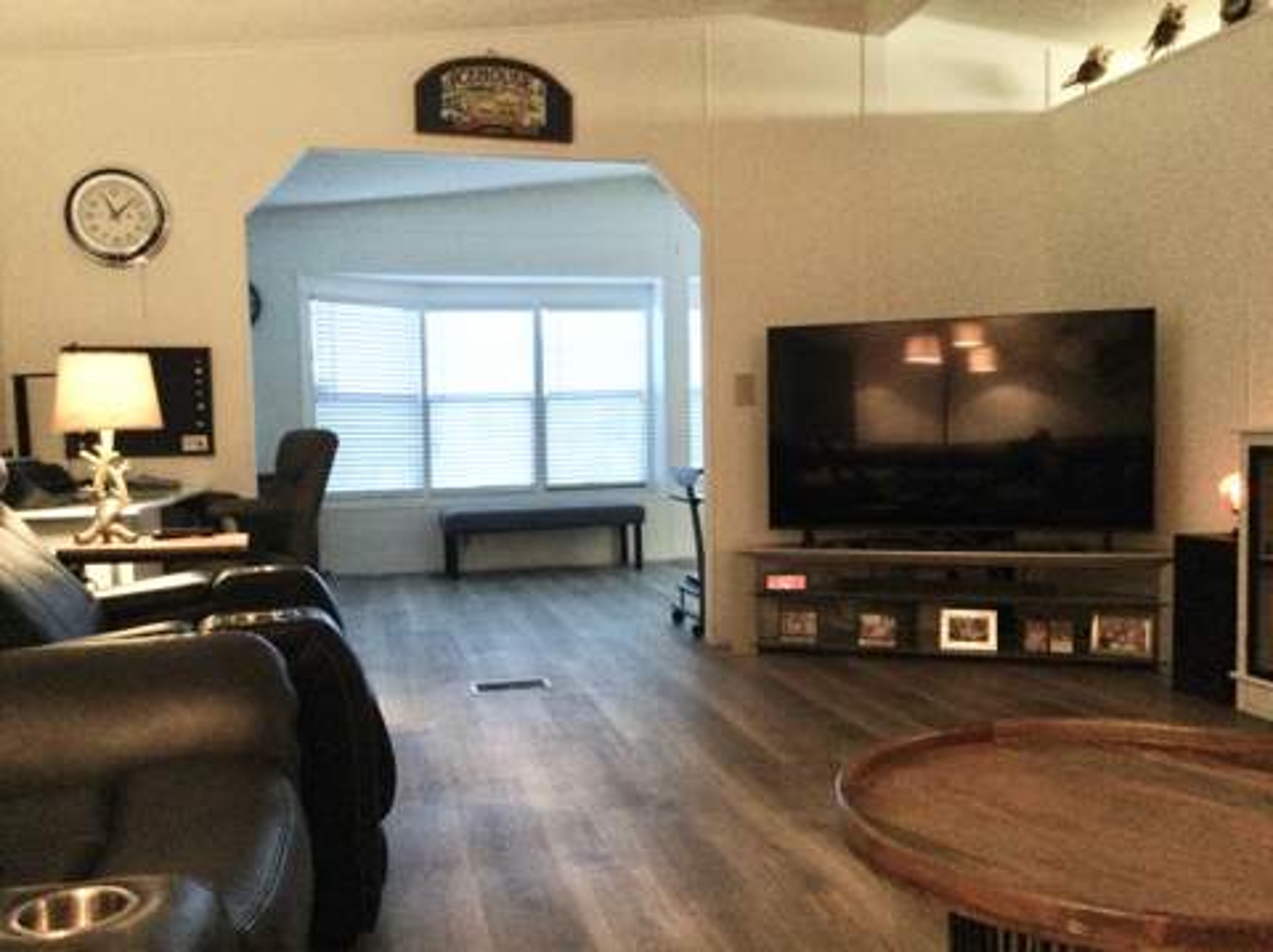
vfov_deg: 45.4
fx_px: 1139
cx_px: 636
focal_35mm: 31
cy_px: 476
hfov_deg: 58.4
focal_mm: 3.3
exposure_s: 1/15
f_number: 2.4
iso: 250
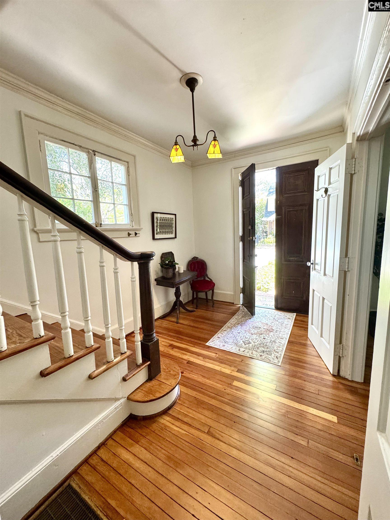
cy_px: 260
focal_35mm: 14
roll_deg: +2.6
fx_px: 210
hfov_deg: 85.7
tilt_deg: -8.0
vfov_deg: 102.1
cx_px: 195
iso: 250
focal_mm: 2.22
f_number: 2.2
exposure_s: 1/120
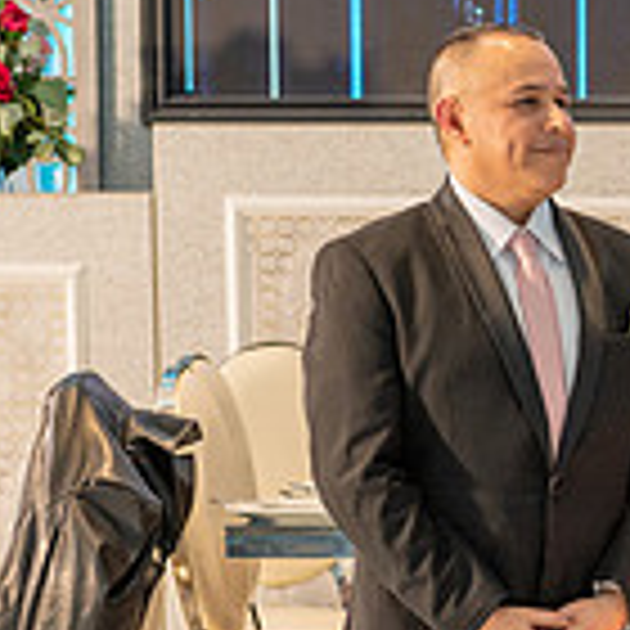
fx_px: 4365
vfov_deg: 8.2
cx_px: 969
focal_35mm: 212
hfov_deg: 8.1
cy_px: 724
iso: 1000
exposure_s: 1/125
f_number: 5
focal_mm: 55
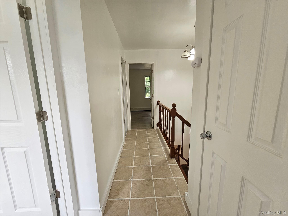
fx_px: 108
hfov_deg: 106.2
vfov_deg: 89.9
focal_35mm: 13
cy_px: 108
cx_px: 144
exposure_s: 1/60
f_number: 2.2
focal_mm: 2.2
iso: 100
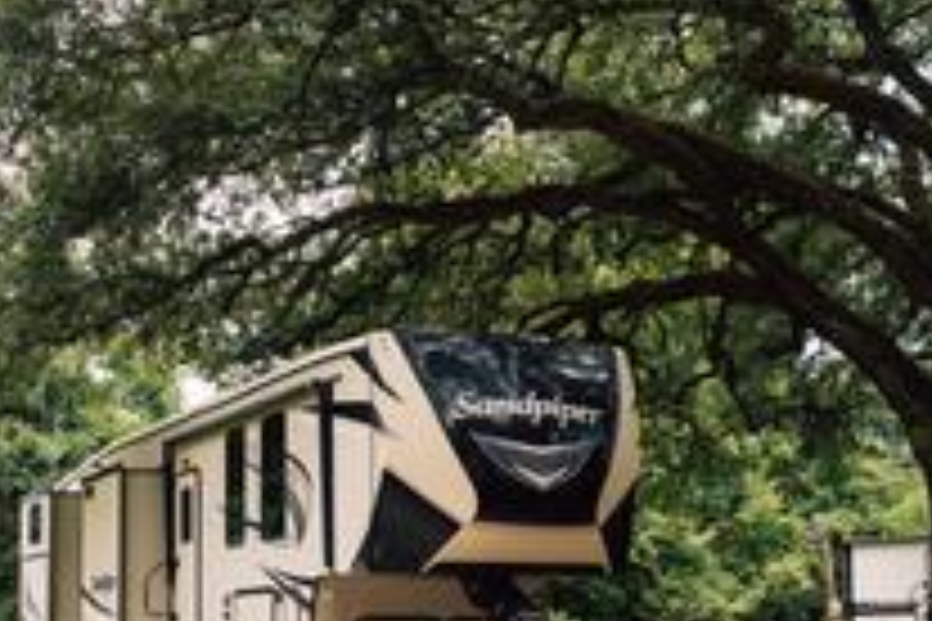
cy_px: 567
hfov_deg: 30.7
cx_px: 302
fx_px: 1683
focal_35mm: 65
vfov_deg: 20.5
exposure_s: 1/640
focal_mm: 35
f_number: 5
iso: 800
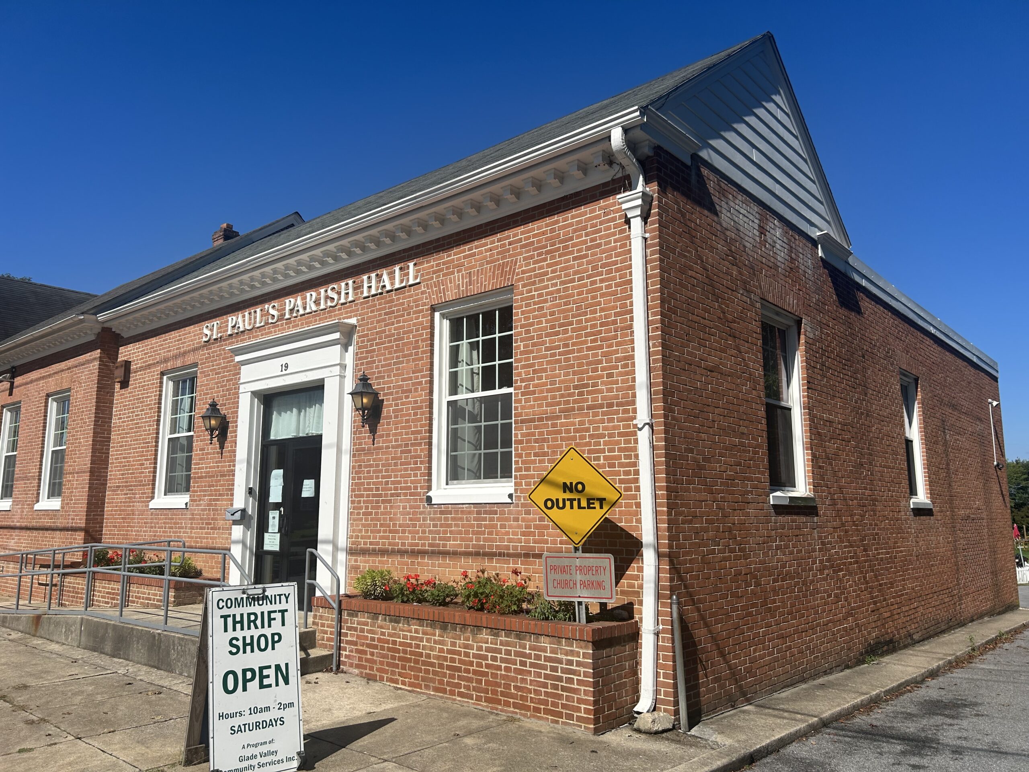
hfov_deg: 67.3
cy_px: 386
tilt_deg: +9.5
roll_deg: -0.1
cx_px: 514
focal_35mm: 26
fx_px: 773
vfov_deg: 53.1
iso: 50
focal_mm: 5.7
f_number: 1.5
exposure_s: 1/6993
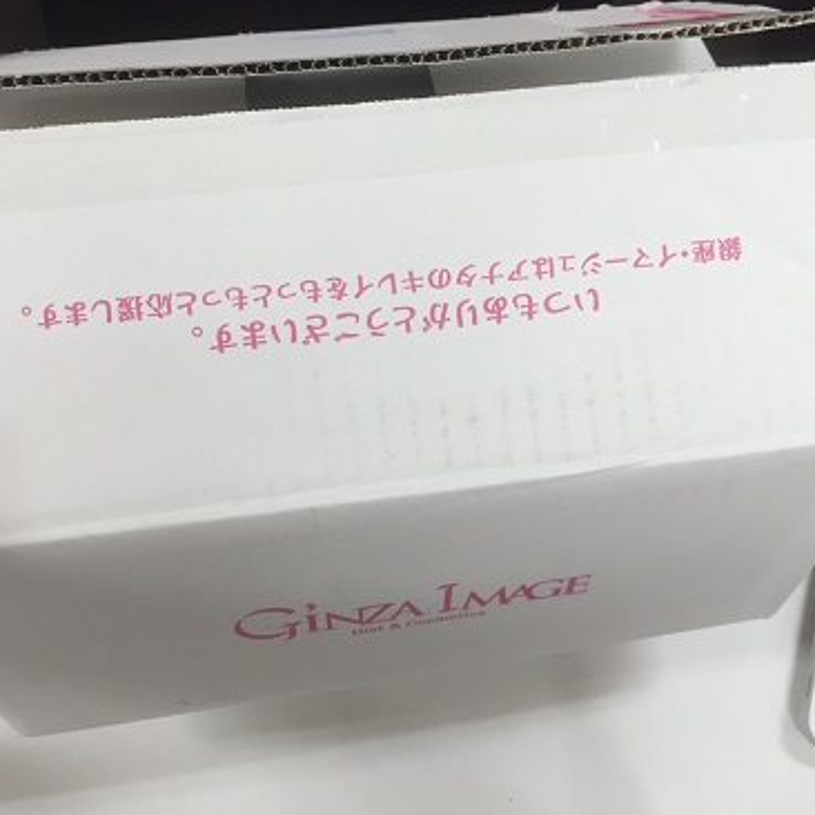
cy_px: 419
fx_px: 932
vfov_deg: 47.2
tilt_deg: -75.5
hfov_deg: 47.2
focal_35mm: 35
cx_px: 406
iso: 32
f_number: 2.2
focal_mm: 4.15
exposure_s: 1/40
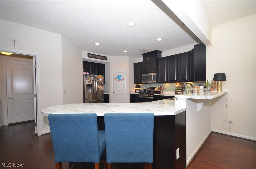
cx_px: 128
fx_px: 106
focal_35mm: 15
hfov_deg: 100.5
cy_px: 84
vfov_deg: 77.1
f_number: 5
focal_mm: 10
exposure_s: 1/60
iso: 200
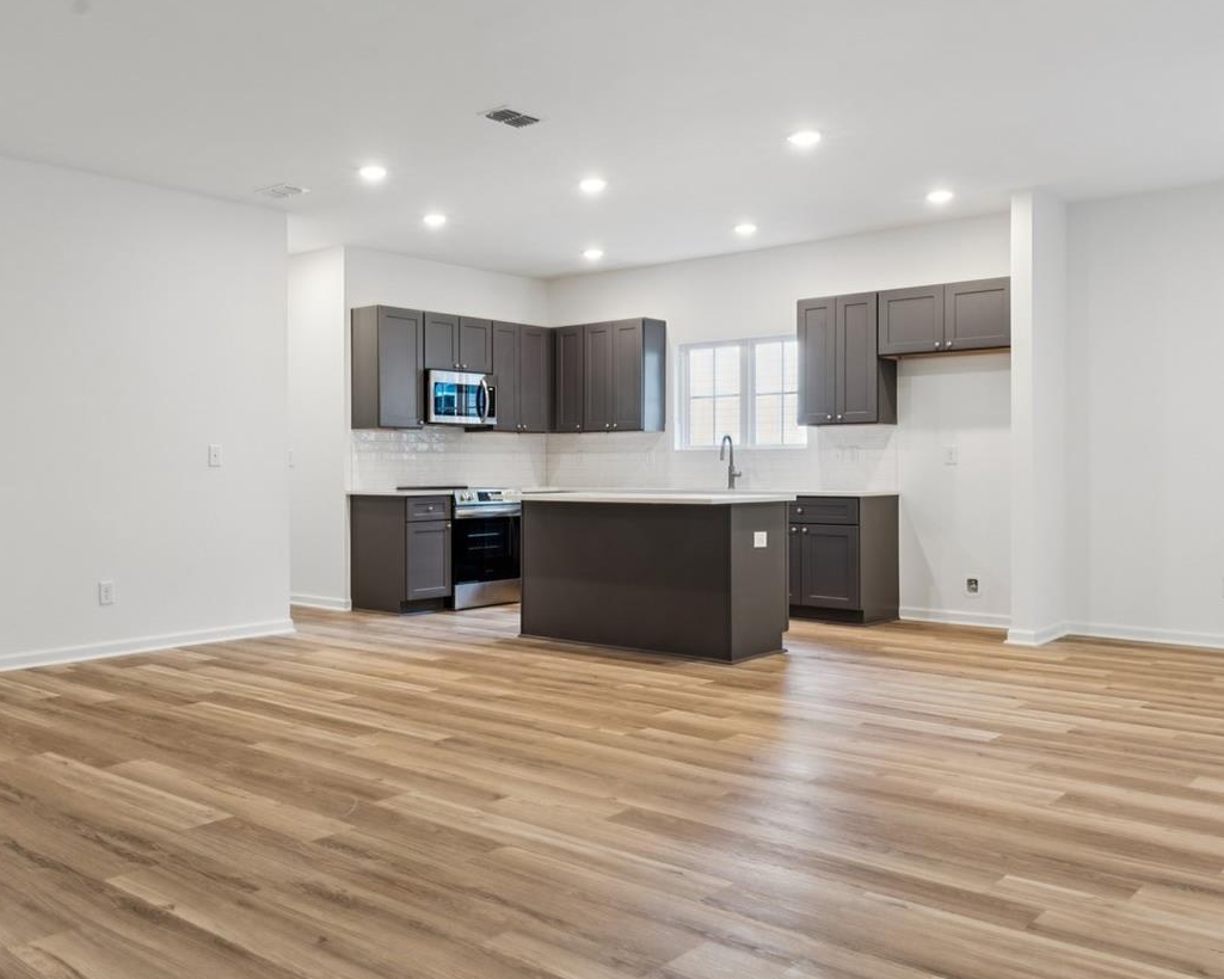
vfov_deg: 46.9
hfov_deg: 56.5
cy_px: 484
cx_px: 484
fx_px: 1128
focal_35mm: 31
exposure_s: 1/1.25
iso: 100
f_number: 13
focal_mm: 16.6
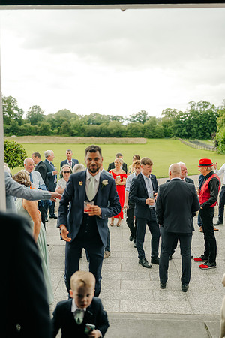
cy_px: 169
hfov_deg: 37.9
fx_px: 328
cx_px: 112
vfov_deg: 54.4
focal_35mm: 35
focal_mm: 35
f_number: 1.4
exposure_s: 1/1000
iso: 100
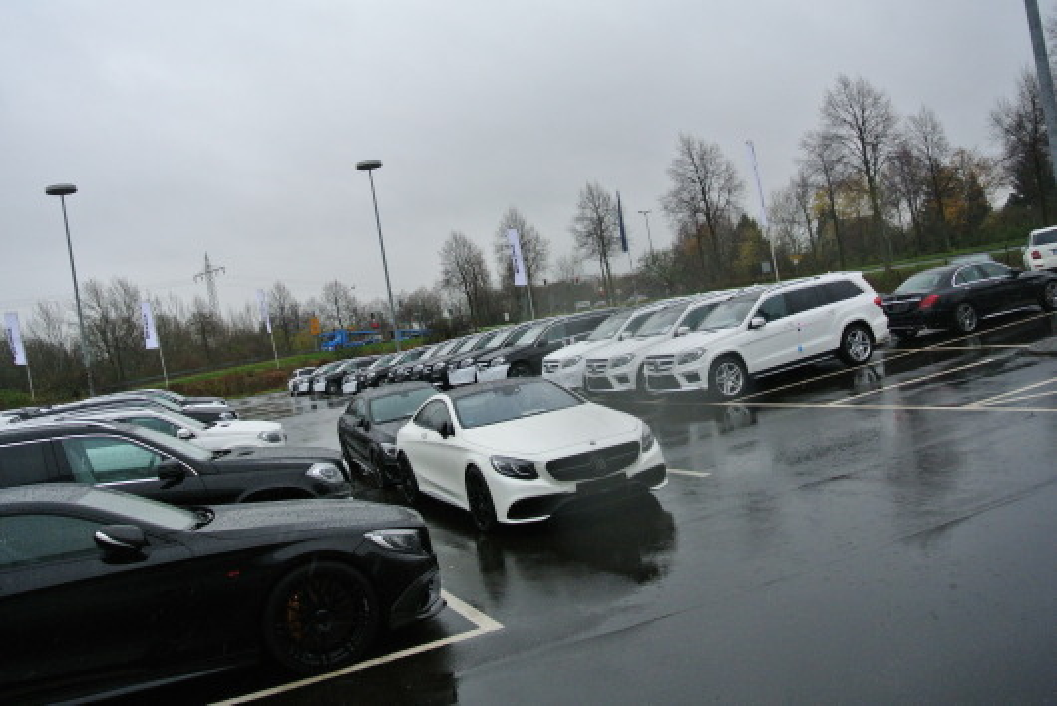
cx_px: 528
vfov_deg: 43.7
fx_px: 881
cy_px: 353
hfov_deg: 61.9
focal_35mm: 30
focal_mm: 11.4
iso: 360
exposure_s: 1/500
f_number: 3.5
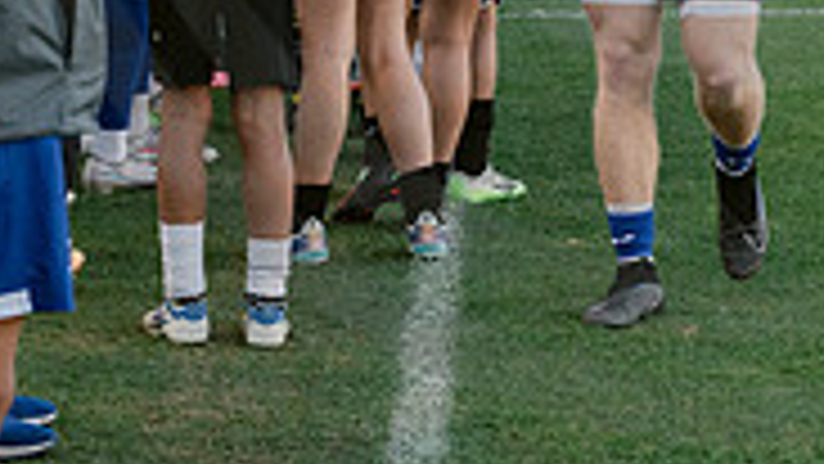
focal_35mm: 233
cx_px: 770
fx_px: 5092
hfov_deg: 9.2
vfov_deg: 5.1
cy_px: -354
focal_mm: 70
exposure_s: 1/640
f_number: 5
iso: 1250
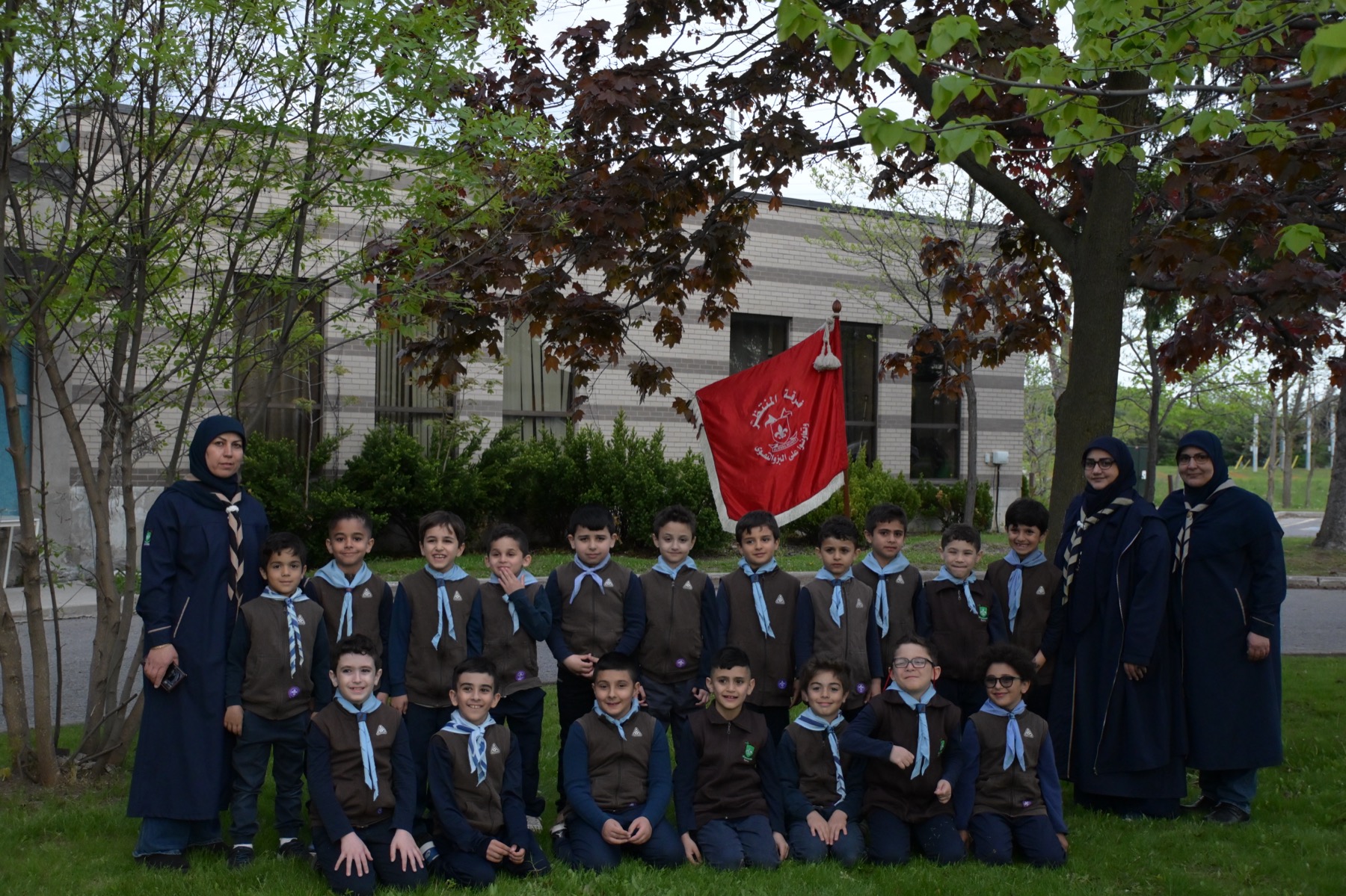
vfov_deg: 28.1
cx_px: 673
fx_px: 1794
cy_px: 448
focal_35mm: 48
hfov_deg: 41.1
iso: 1600
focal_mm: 32
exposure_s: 1/1600
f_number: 5
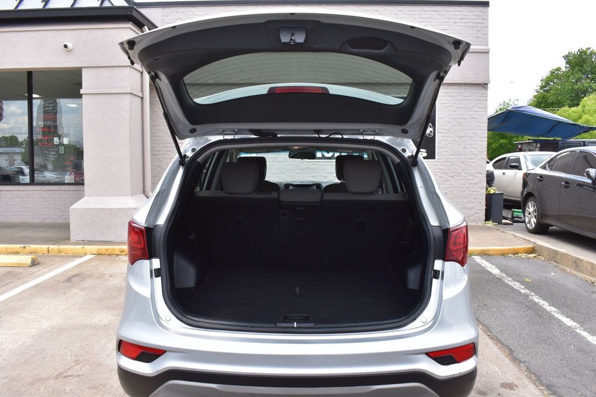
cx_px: 298
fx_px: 521
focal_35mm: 32
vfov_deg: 41.7
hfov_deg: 59.5
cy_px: 198
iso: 400
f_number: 10
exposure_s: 1/200
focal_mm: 21
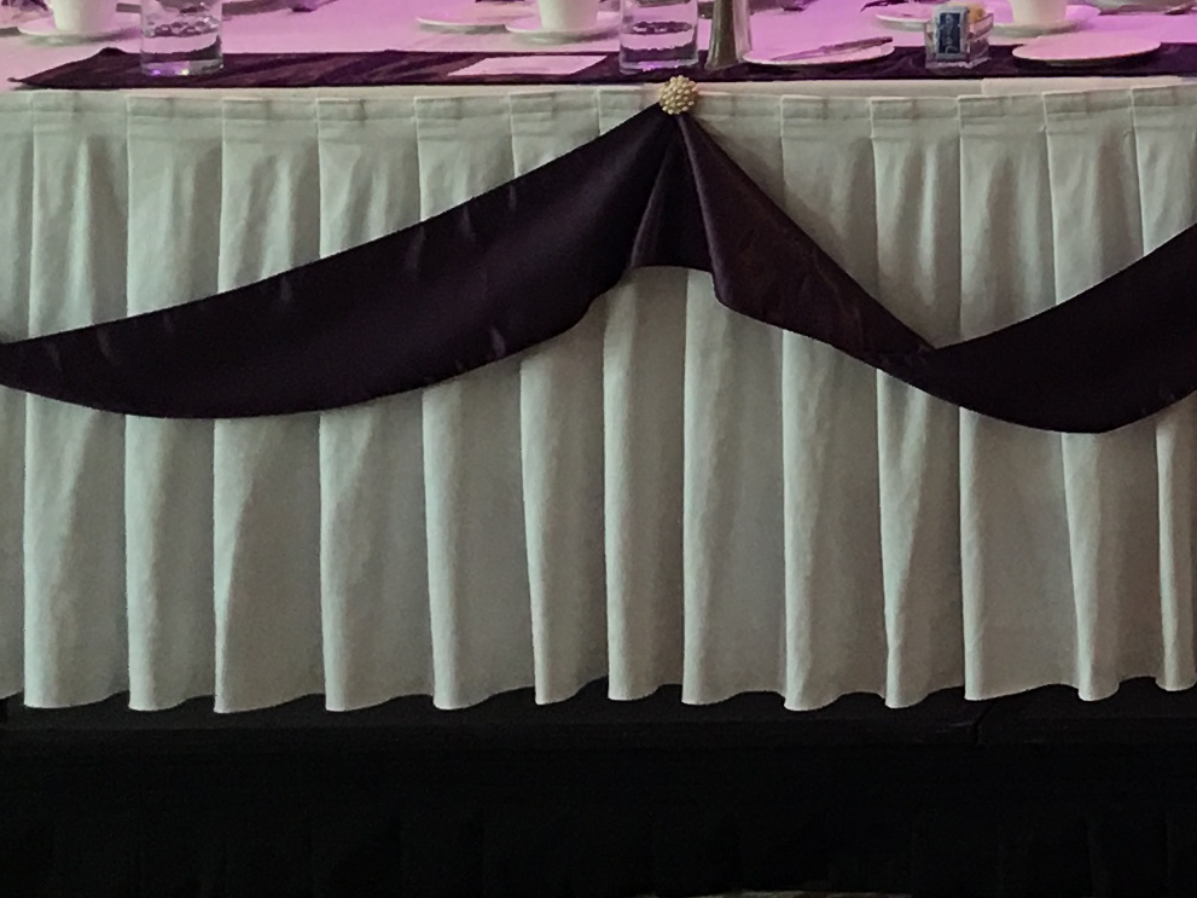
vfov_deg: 11.8
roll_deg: -0.6
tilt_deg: -0.6
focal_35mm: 118
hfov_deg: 14.8
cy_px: -562
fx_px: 4080
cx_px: 2067
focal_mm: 4.15
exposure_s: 1/30
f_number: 2.2
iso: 32
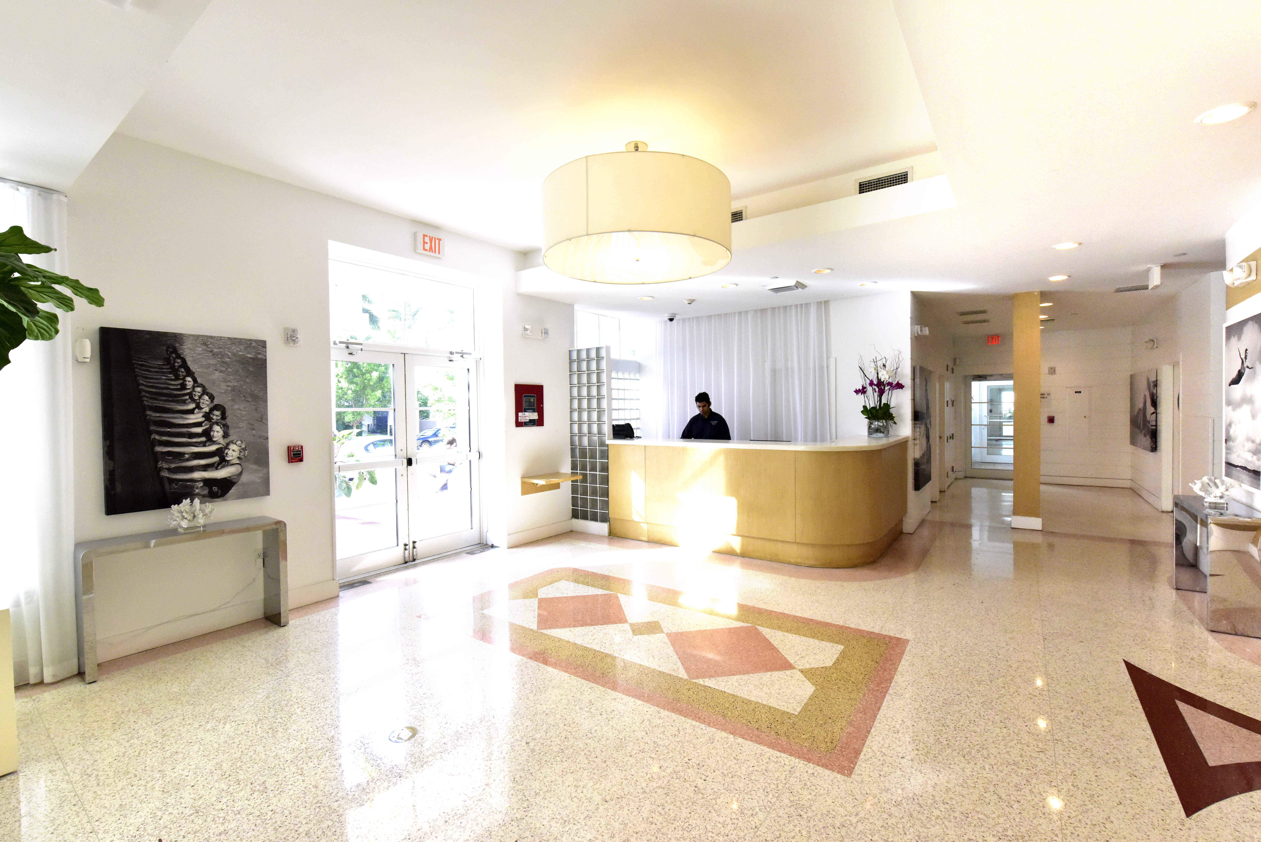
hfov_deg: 96.7
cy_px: 421
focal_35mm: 16
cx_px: 630
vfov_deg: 73.8
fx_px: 561
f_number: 10
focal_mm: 16
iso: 8000
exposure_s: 1/320
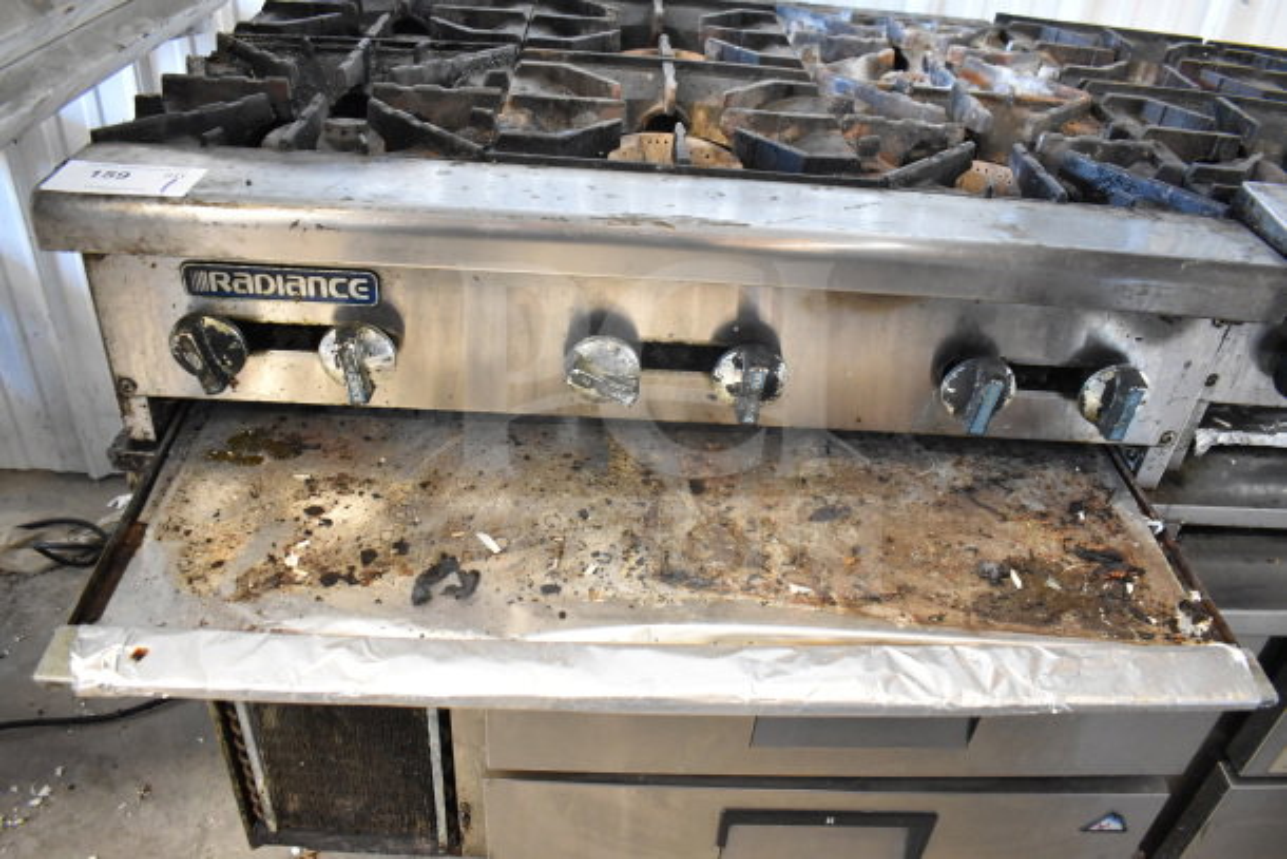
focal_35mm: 27
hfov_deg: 67.4
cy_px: 430
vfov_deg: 48.0
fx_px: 965
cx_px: 644
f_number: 3.5
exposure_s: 1/30
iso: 3200
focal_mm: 18
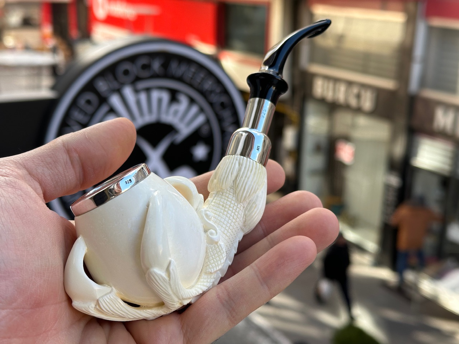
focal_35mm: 48
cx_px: 230
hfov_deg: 39.7
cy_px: 172
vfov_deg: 30.3
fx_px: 636
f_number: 1.78
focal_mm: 6.86
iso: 64
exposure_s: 1/564
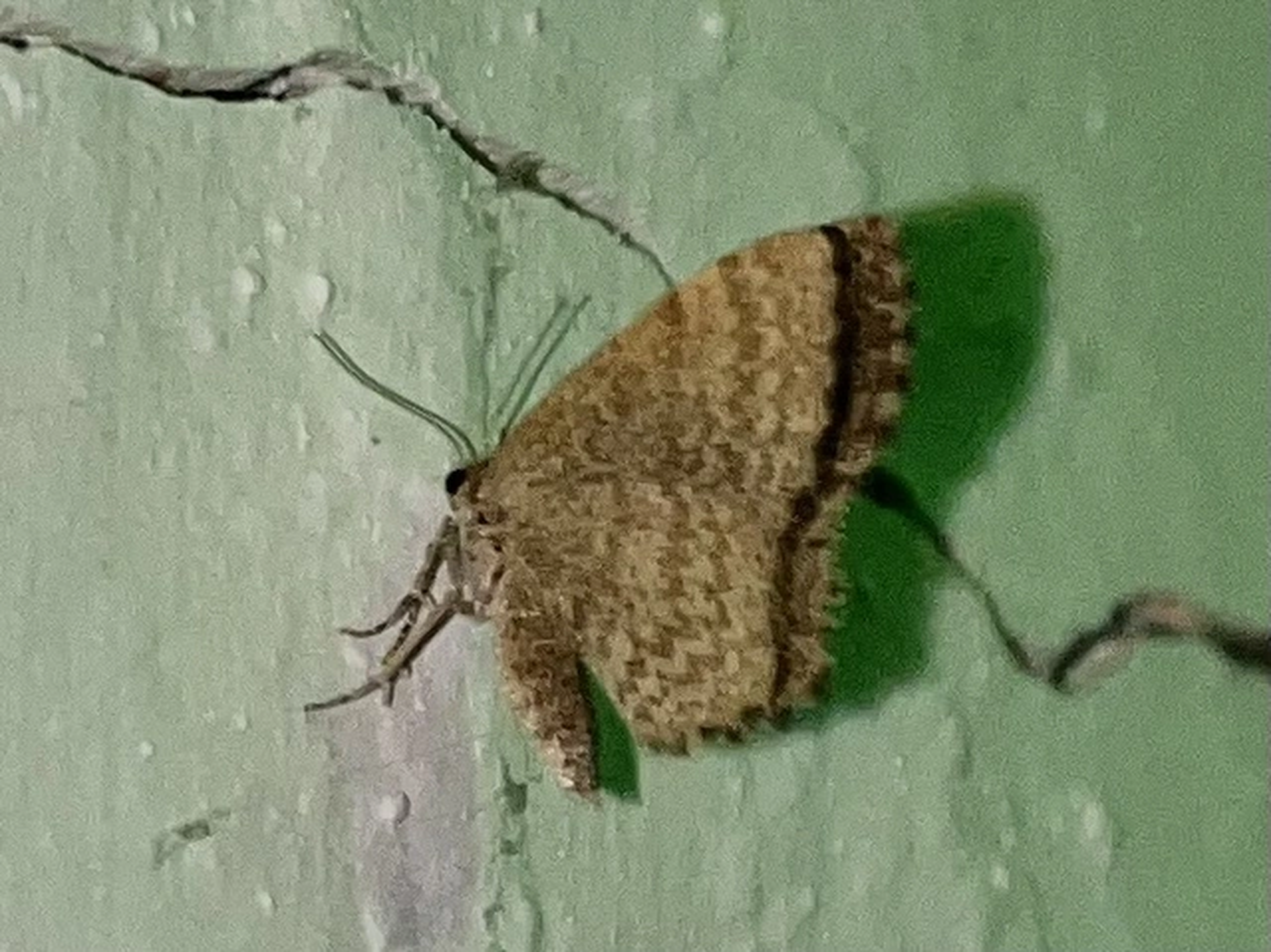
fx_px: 954
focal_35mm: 26
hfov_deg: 67.3
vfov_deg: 53.0
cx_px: 636
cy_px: 476
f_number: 1.6
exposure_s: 1/82
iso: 32
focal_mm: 5.1
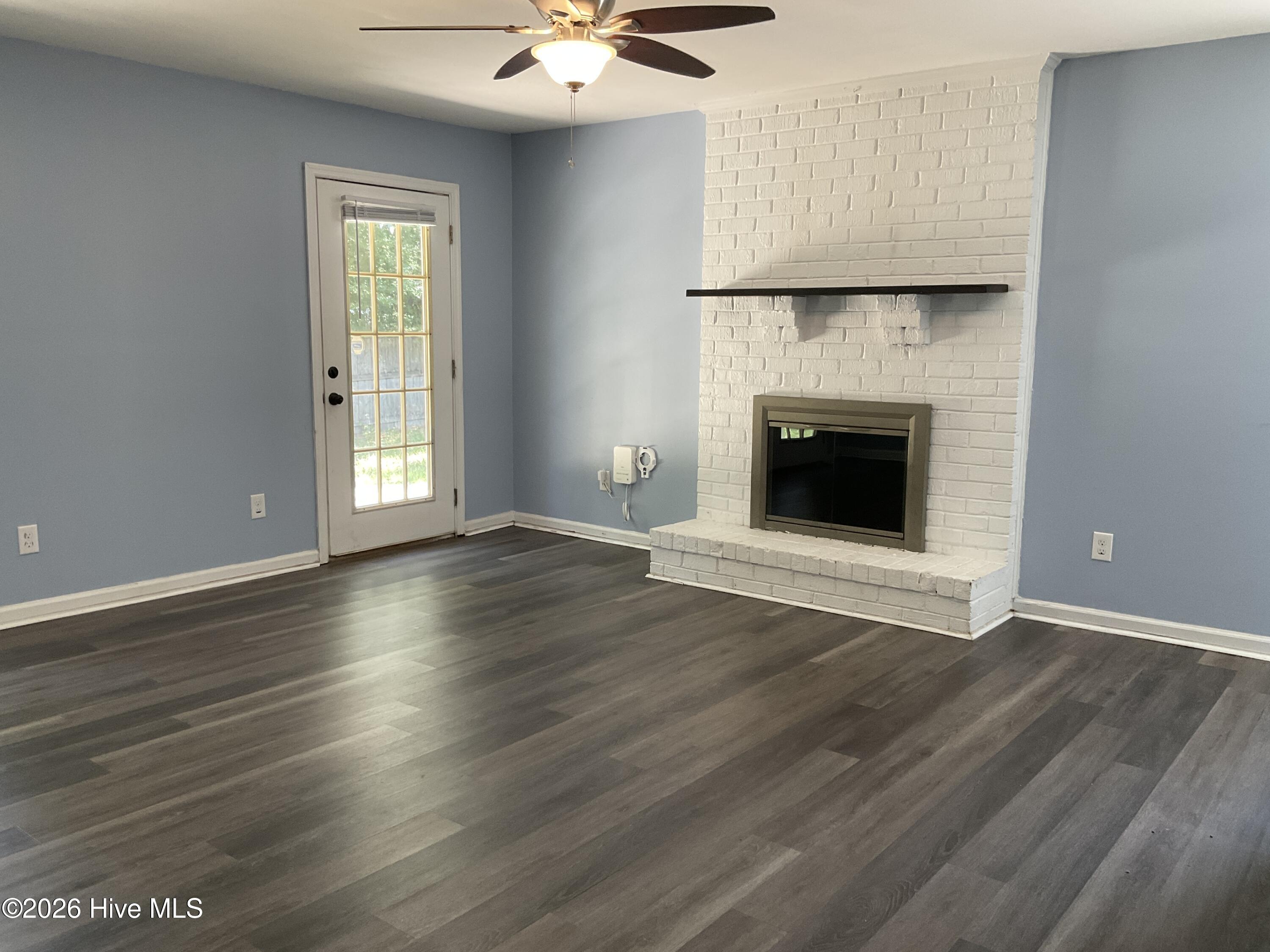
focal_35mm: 29
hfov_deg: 61.7
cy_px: 476
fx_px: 1064
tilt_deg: -8.3
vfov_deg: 48.2
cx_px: 635
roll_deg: -0.8
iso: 64
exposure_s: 1/60
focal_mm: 3
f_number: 1.8
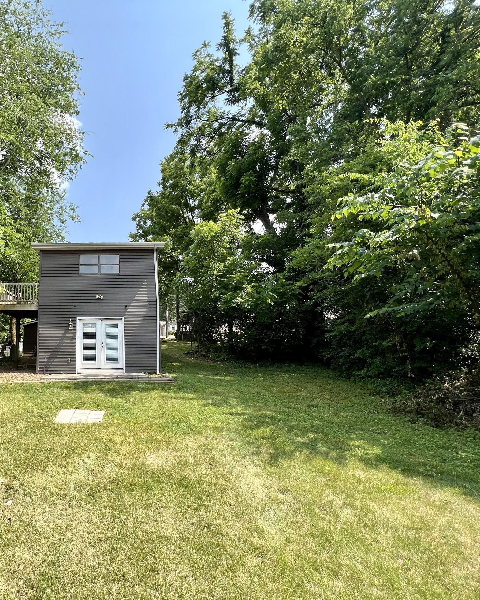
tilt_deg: +9.4
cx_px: 122
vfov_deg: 89.6
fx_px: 302
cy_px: 301
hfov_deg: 71.9
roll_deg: +0.9
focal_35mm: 17
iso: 32
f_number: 1.8
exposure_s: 1/585
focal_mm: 1.57
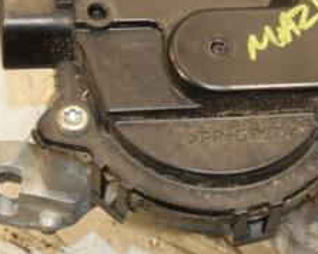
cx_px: 355
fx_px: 2069
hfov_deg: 8.7
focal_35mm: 220
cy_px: 110
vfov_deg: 7.0
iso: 800
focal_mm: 58
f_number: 7.1
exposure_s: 1/200
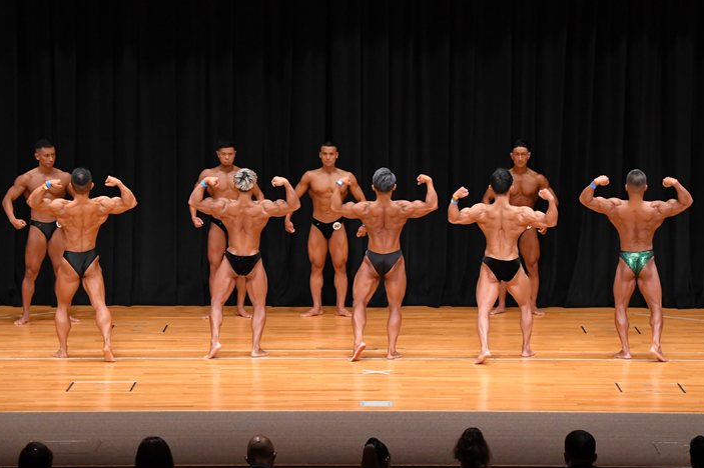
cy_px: 225
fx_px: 2736
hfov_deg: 14.7
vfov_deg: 9.8
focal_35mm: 140
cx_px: 377
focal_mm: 85
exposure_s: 1/400
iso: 4000
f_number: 5.6
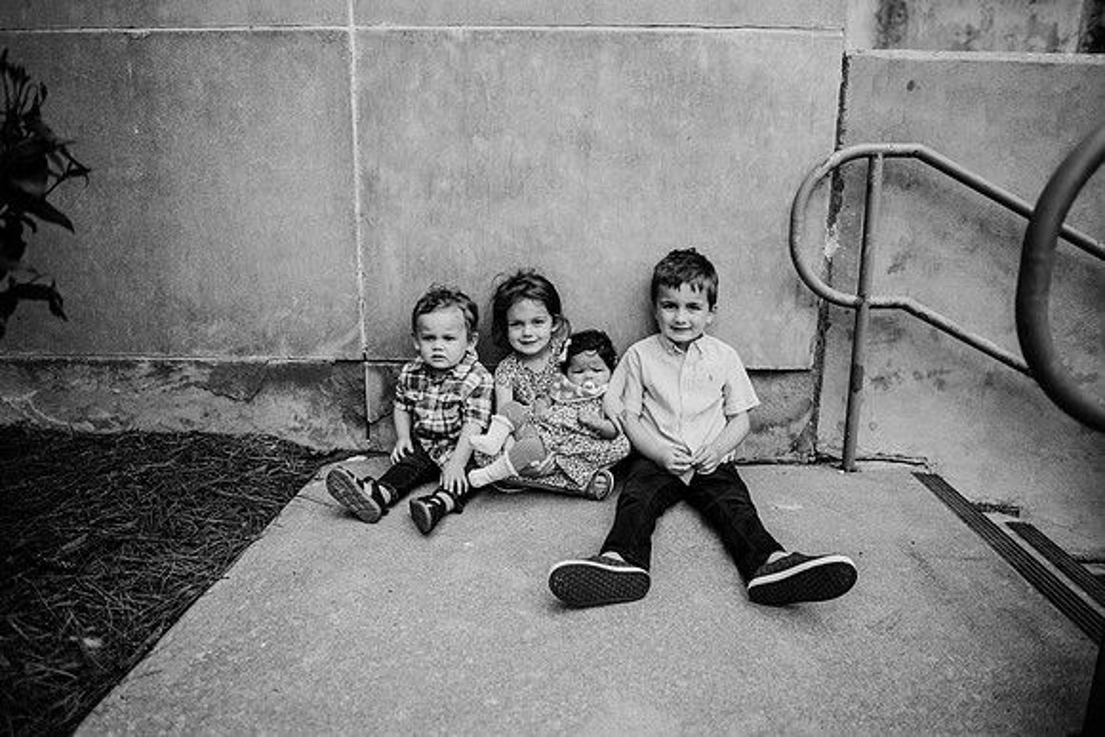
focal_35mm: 24
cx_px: 552
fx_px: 737
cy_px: 368
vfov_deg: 53.2
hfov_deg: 73.7
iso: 100
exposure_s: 1/800
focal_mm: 24
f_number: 2.5
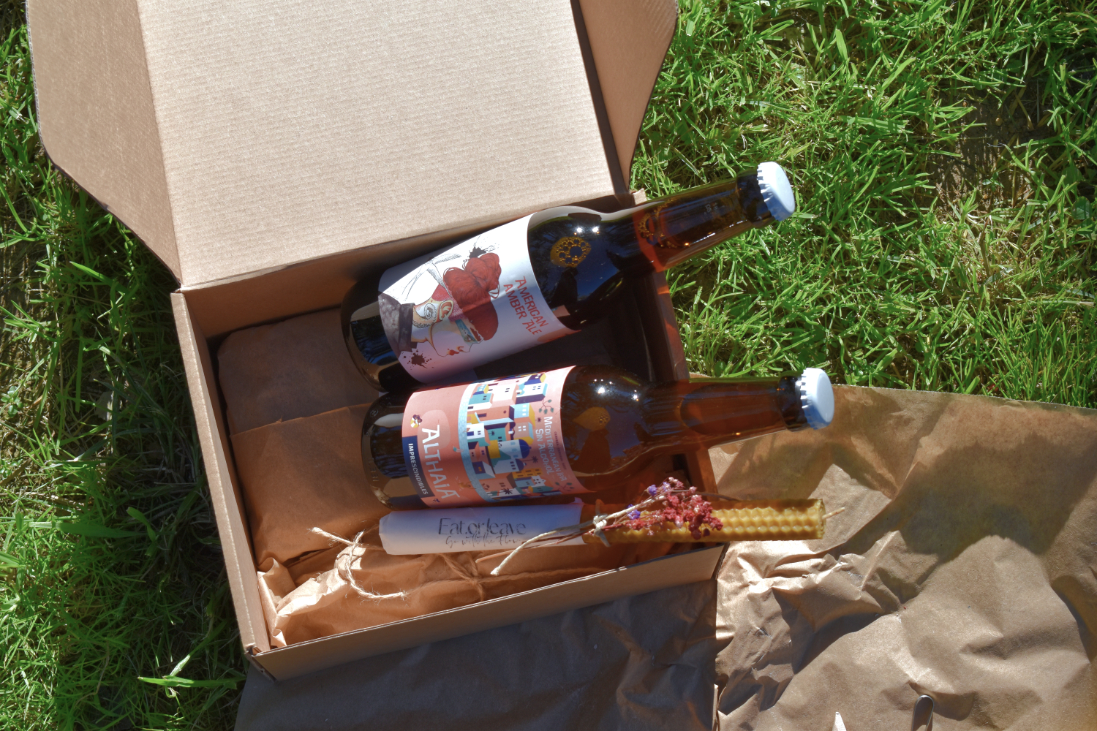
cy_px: 366
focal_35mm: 78
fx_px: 2377
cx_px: 548
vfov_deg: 17.5
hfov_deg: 26.0
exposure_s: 1/500
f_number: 8
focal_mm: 52
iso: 200
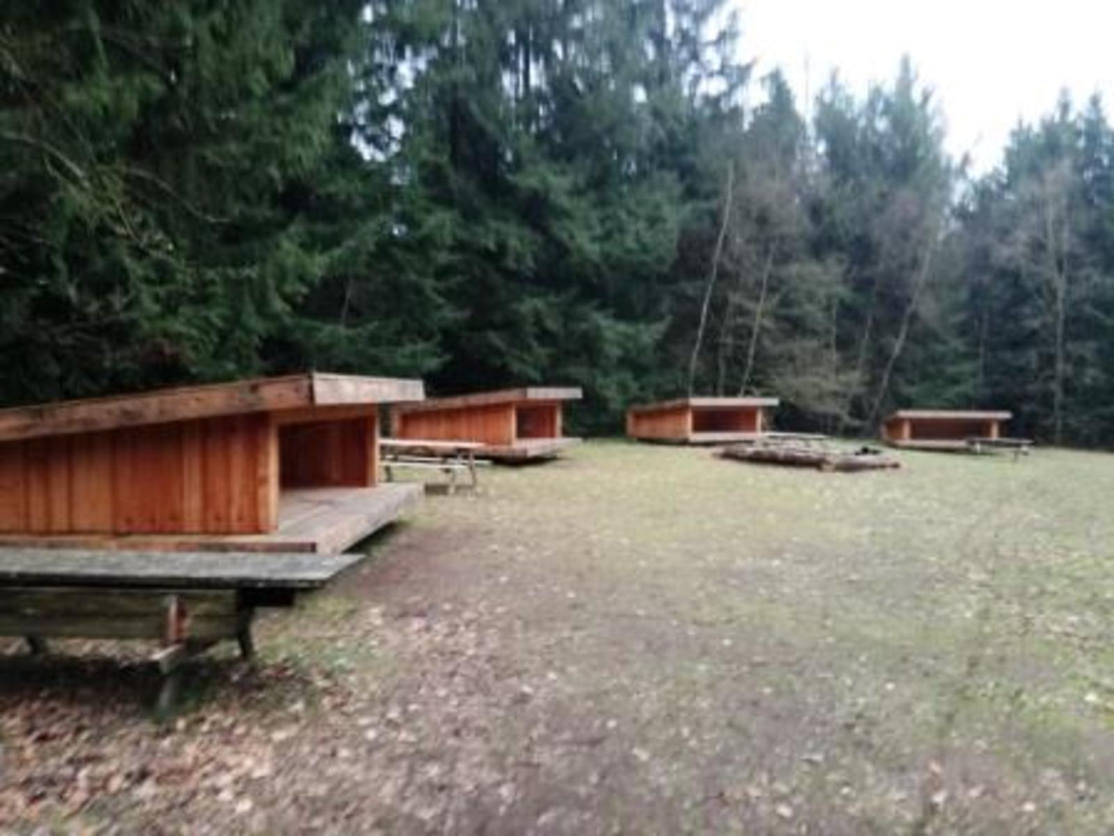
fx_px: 869
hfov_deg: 65.3
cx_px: 557
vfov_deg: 51.4
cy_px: 418
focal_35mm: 27
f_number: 2
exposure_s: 1/33.3
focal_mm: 3.79
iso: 100
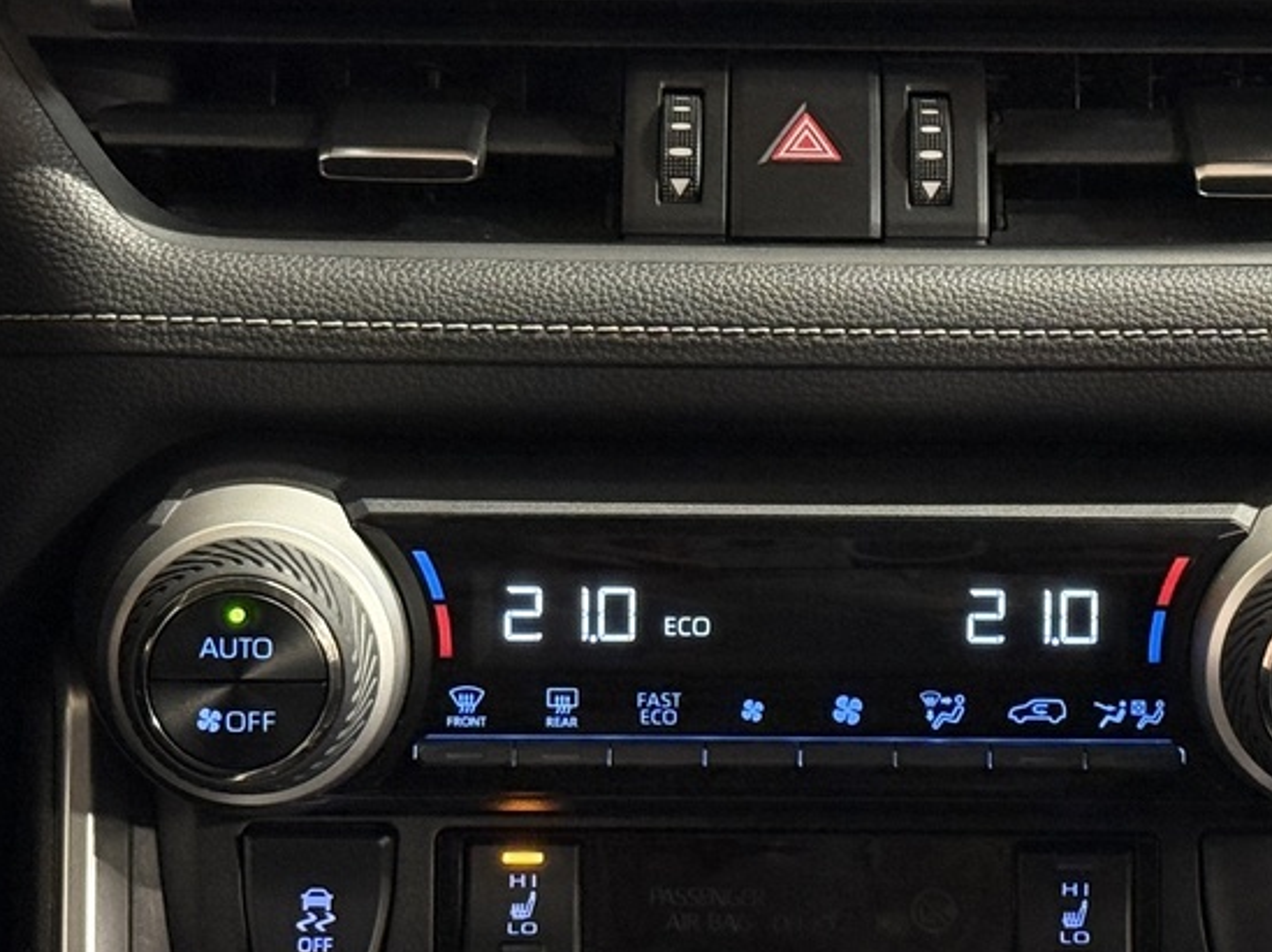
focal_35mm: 126
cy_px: 412
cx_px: 906
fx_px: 4627
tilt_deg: -14.9
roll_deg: -0.6
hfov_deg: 15.6
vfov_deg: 11.7
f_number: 1.78
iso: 250
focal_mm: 6.76
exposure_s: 1/48
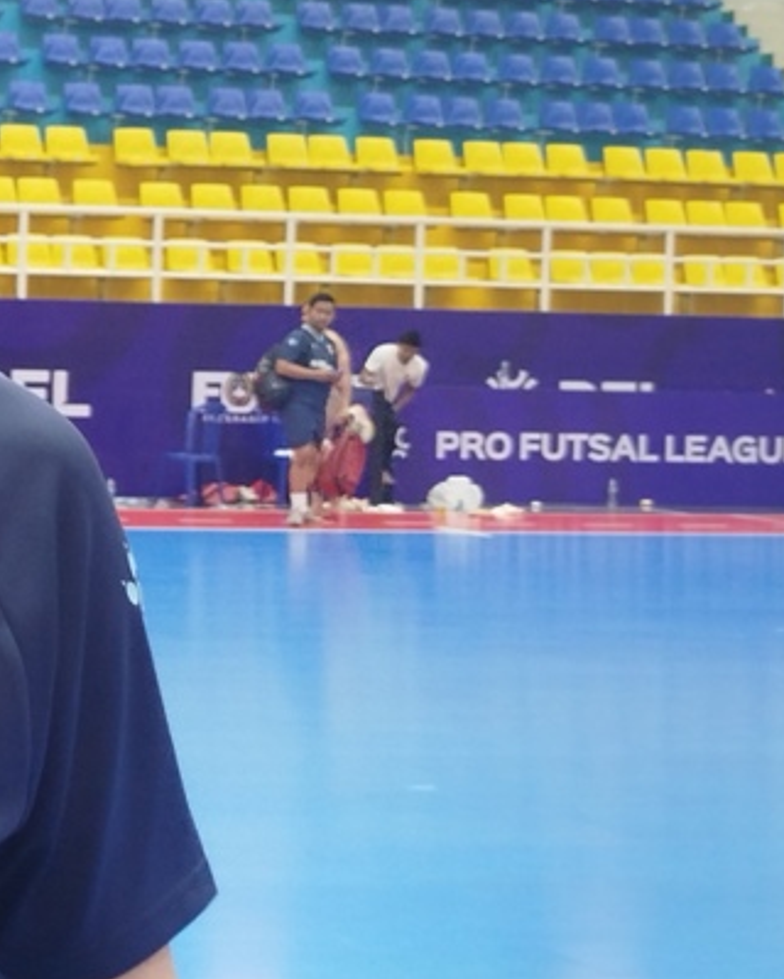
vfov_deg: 20.1
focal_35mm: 95
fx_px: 2755
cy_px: 318
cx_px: -404
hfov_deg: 15.0
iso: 250
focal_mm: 5.31
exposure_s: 1/33
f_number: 1.7
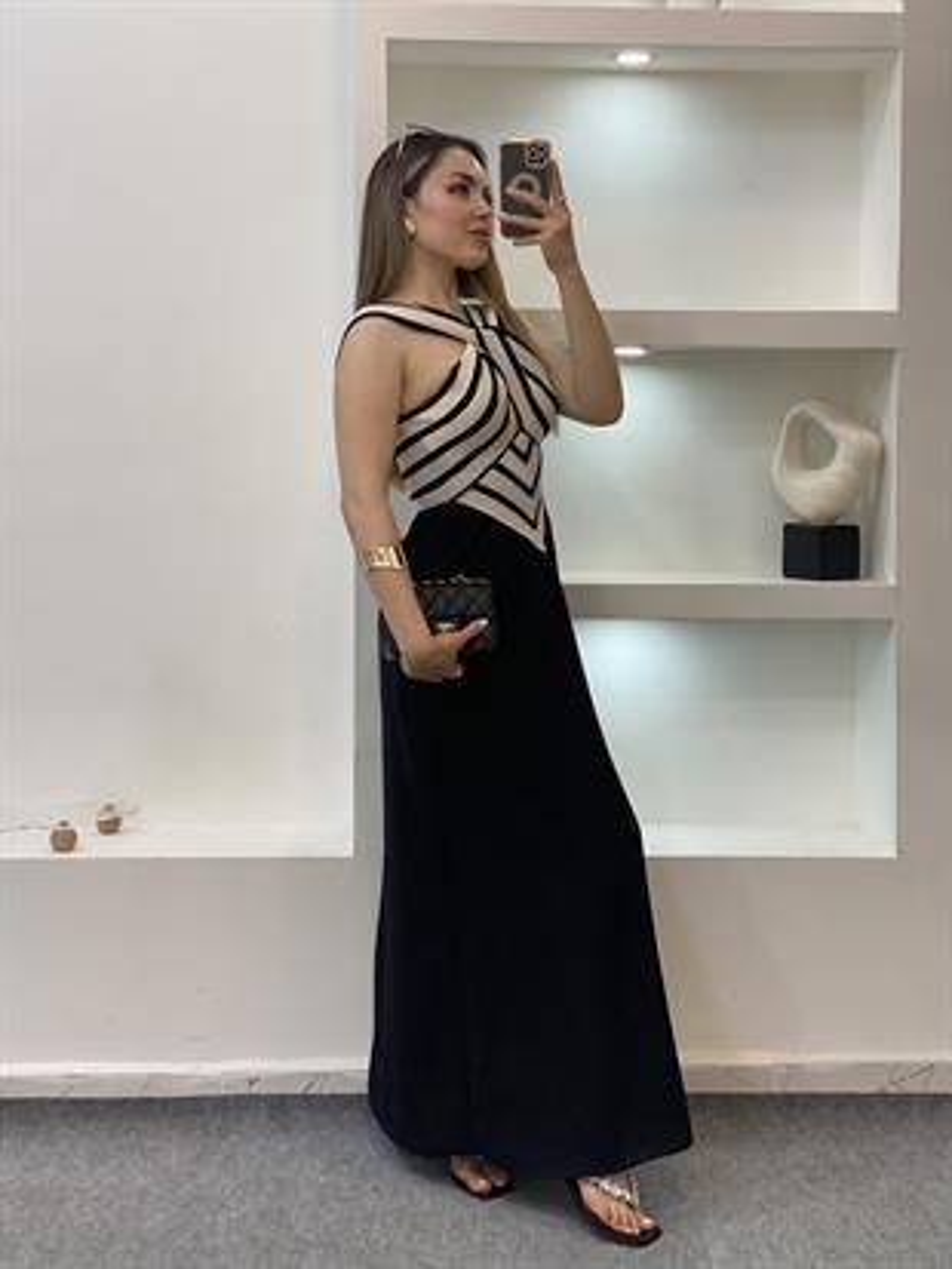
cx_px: 476
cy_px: 634
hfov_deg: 28.0
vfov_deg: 36.8
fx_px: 1906
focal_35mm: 52
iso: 80
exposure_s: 1/100
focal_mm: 6
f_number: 2
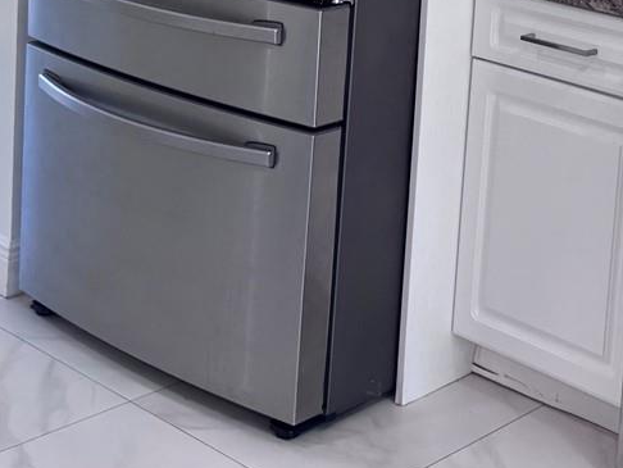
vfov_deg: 17.7
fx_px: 1423
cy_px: -110
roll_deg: -4.9
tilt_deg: -8.3
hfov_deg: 23.6
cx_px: 633
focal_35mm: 79
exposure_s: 1/120
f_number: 1.78
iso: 100
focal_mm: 6.76
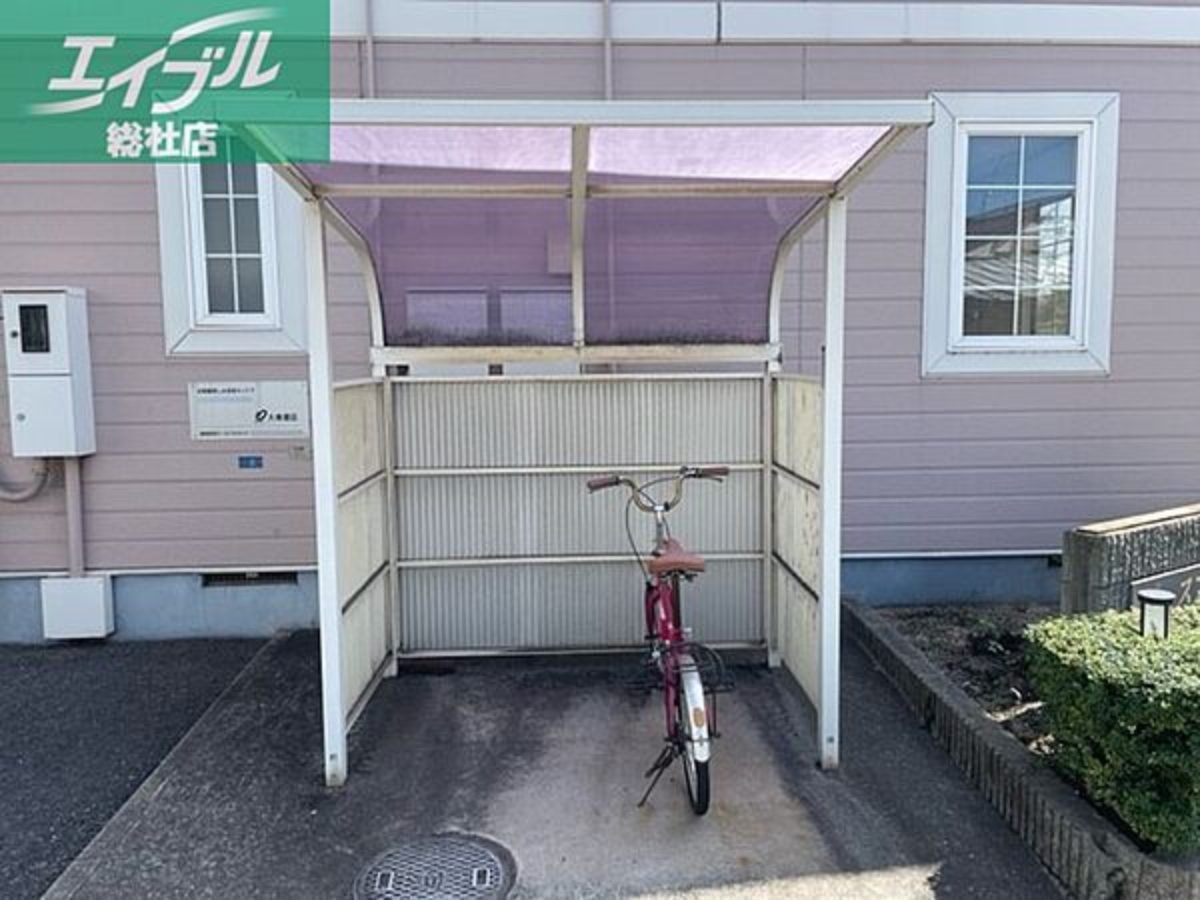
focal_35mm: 26
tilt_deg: -5.0
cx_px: 600
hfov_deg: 67.3
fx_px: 901
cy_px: 450
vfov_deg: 53.1
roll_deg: +0.8
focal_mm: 4.2
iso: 32
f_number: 1.6
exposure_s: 1/1171
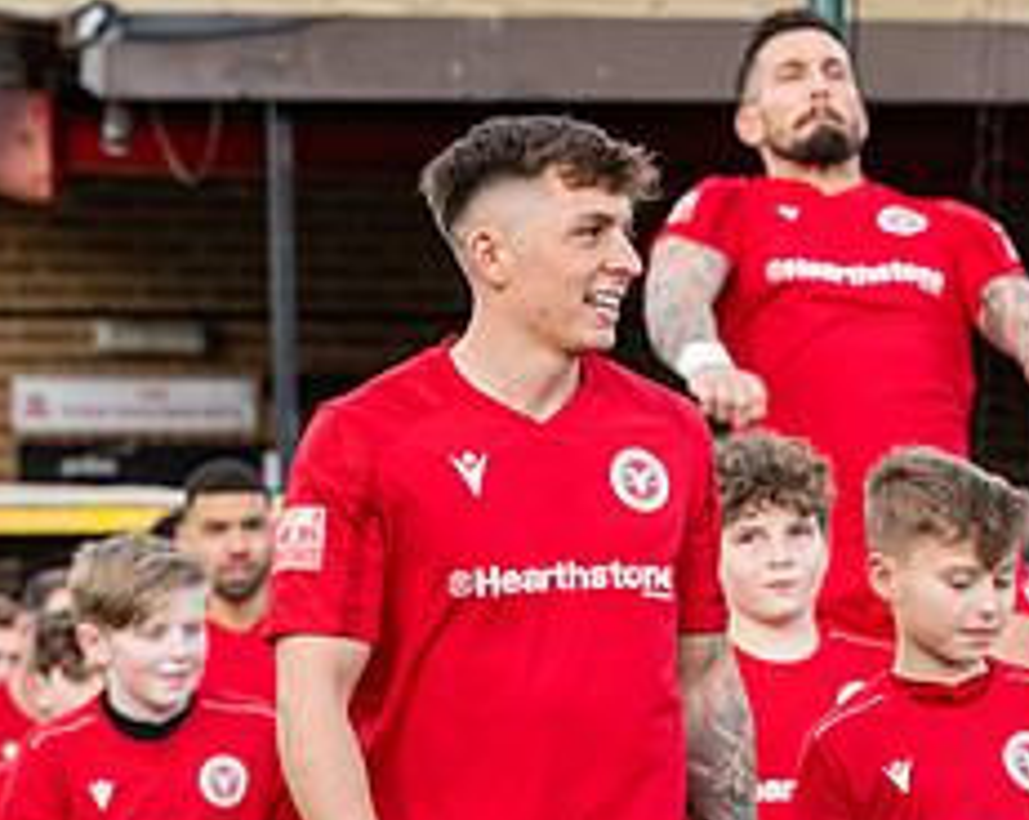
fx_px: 7114
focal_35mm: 234
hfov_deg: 8.2
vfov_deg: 6.6
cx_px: 982
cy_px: 937
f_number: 4
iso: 800
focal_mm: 70
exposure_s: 1/1600
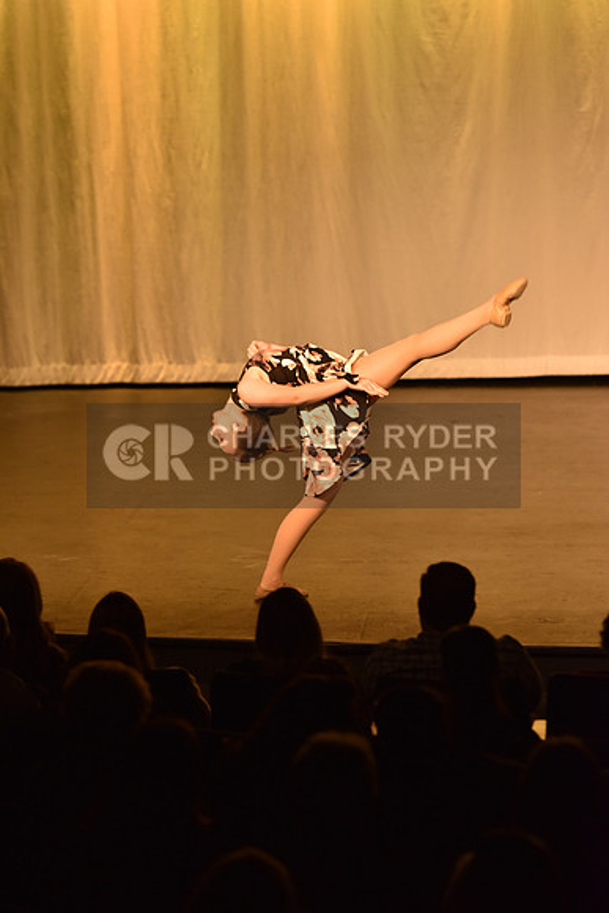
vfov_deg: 13.7
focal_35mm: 150
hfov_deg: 9.2
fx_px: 3804
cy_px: 456
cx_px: 304
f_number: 4
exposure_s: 1/250
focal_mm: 150
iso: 2000
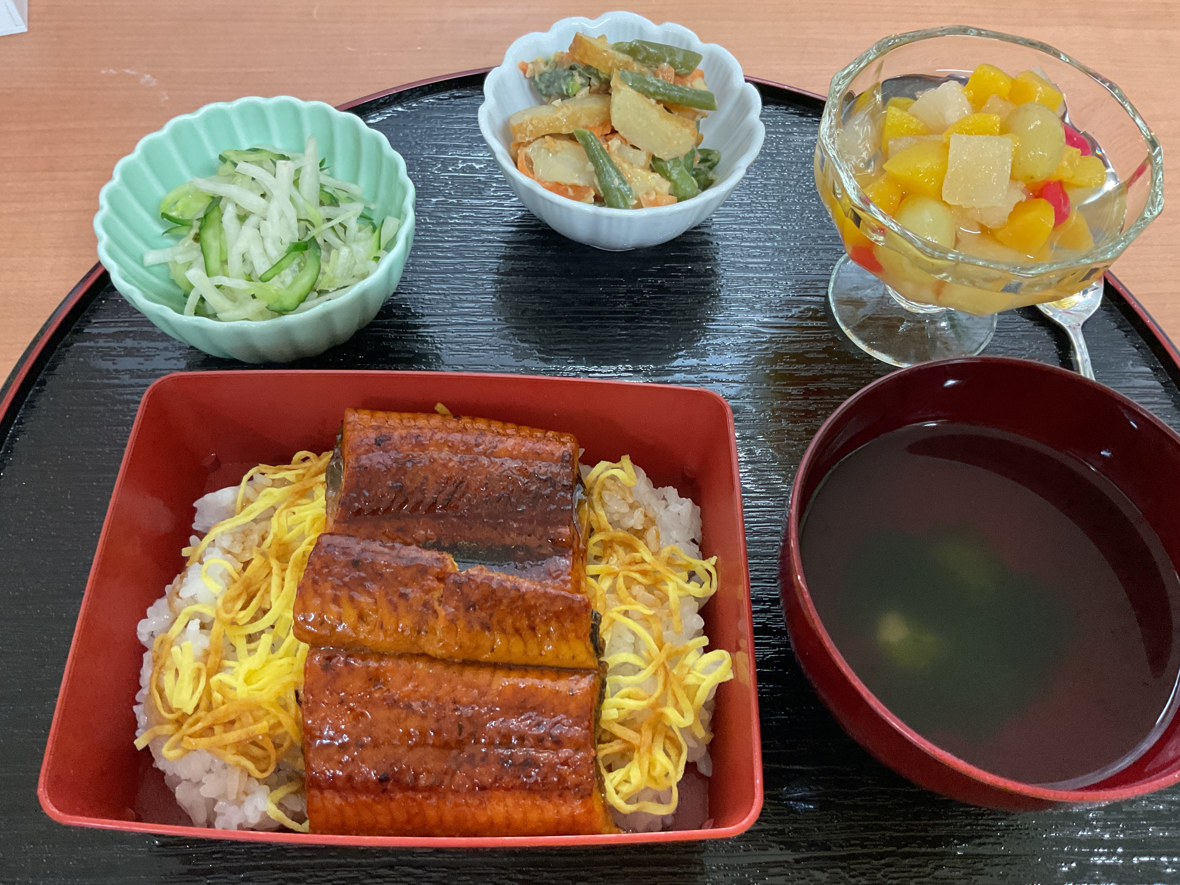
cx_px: 590
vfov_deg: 48.2
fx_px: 989
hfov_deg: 61.7
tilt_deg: -60.8
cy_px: 442
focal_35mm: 29
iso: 200
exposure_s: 1/50
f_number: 1.8
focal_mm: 3
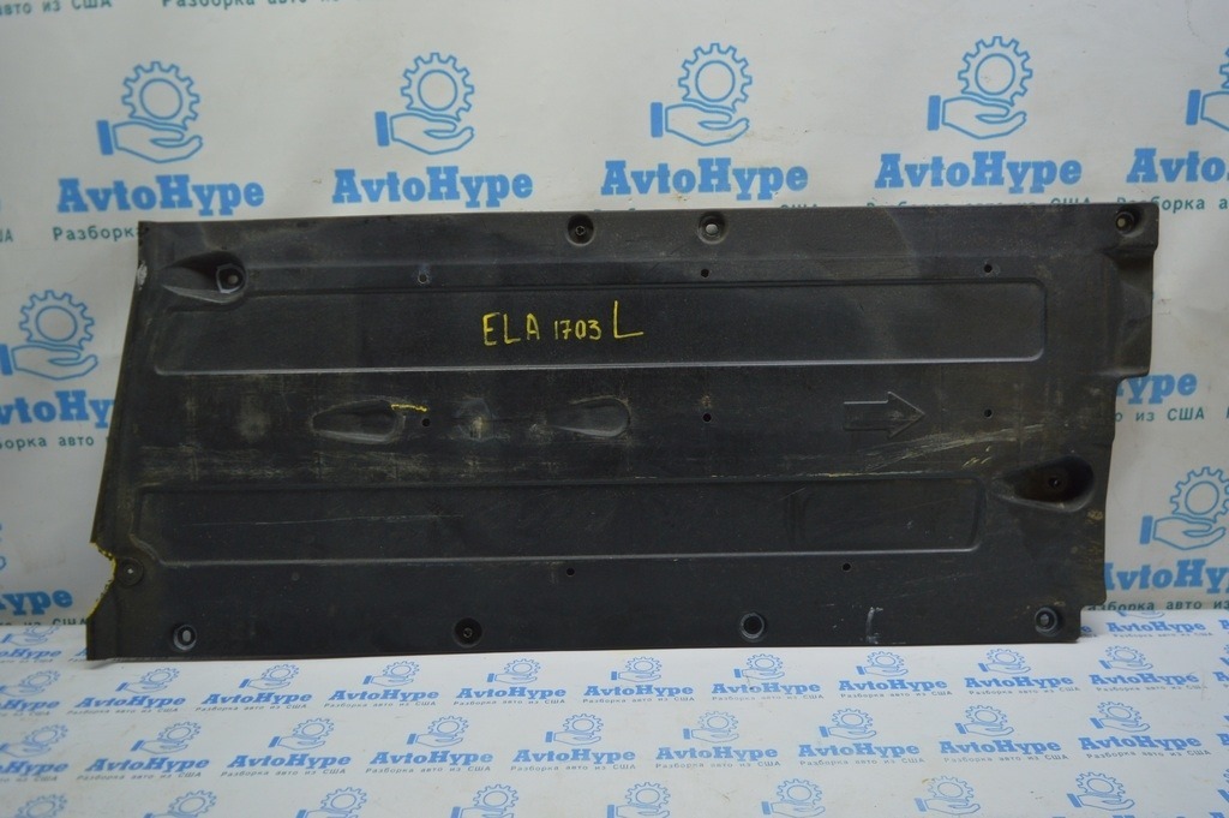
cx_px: 614
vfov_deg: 47.9
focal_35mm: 27
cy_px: 409
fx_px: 921
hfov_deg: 67.4
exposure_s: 1/100
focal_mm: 18
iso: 400
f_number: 3.5
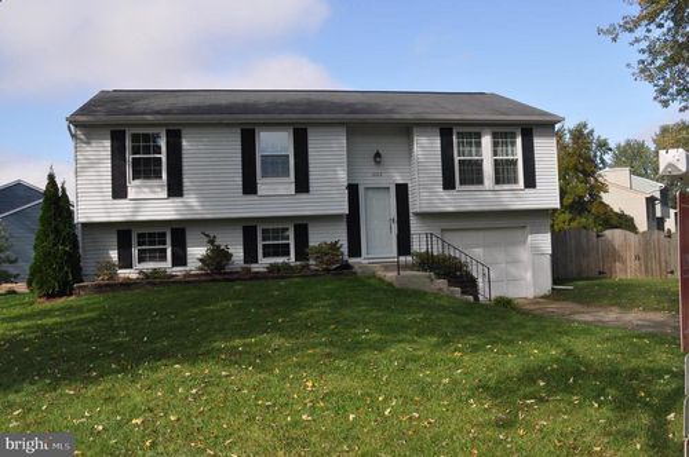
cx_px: 344
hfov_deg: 57.3
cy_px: 228
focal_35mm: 33
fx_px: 631
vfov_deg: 39.9
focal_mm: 22
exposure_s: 1/320
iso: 200
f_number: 9
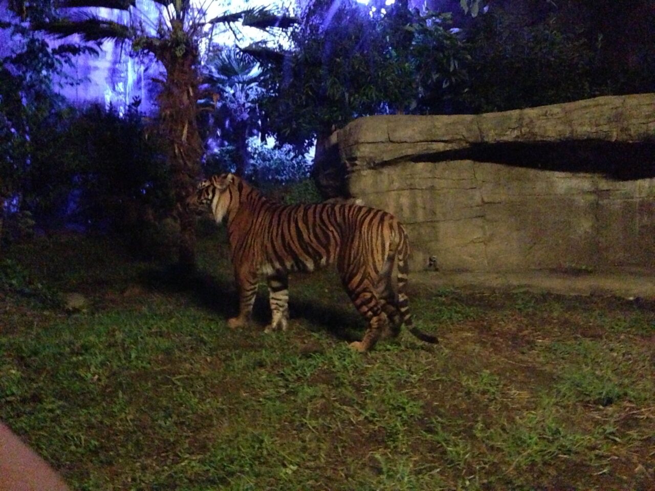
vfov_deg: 42.9
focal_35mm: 33
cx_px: 328
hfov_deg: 55.4
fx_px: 624
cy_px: 246
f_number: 2.4
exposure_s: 1/15
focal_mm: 4.13
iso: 3200
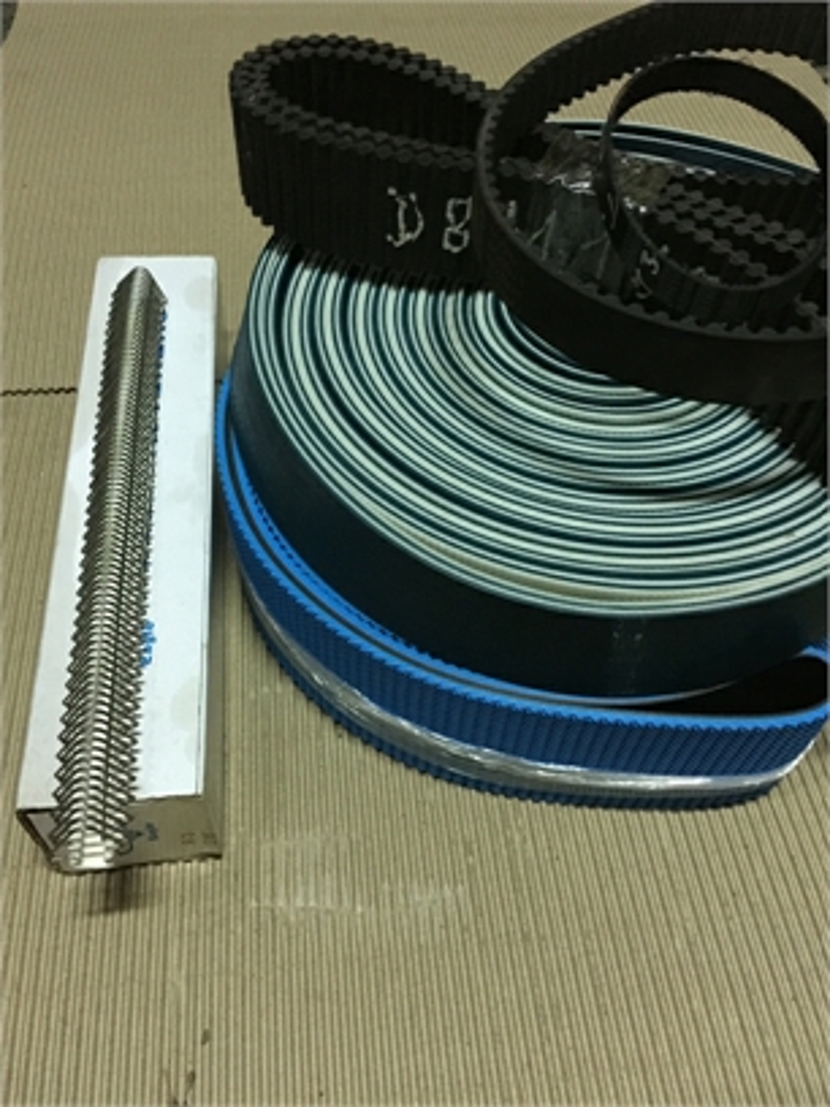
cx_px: 415
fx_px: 927
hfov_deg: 48.2
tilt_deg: -52.7
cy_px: 554
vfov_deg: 61.7
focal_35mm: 29
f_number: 2.2
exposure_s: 1/8
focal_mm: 4.15
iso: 200
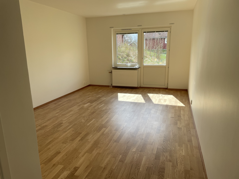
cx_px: 120
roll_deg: +1.1
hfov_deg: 67.3
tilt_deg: -13.3
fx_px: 180
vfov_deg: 53.1
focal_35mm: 26
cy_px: 90
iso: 32
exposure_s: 1/471
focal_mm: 4.2
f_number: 1.6
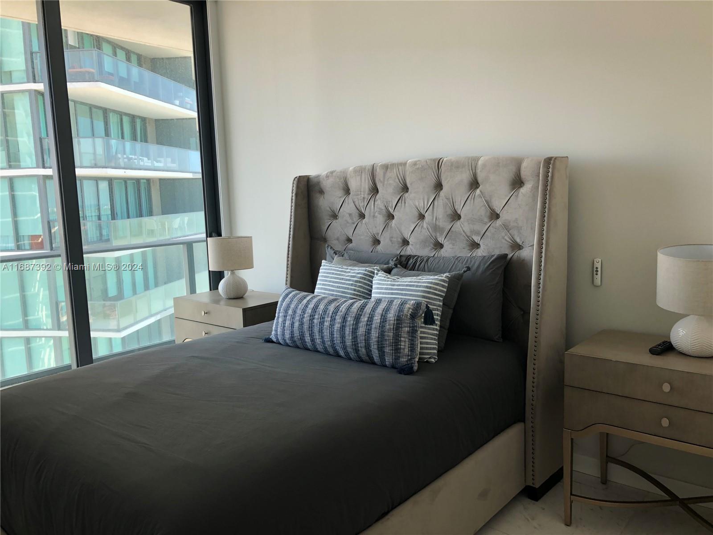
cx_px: 356
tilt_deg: -4.6
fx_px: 577
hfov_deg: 63.4
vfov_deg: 49.7
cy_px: 268
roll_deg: +2.2
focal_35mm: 28
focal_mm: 4
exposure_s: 1/120
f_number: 1.8
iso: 50
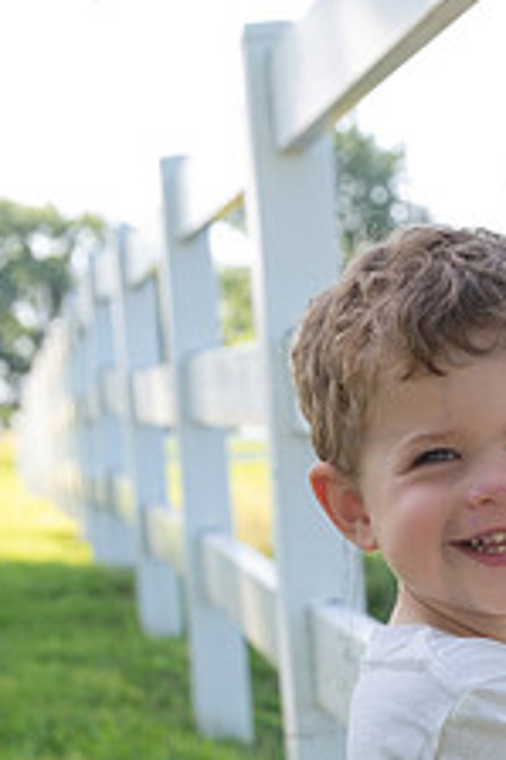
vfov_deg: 16.5
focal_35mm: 119
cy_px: 926
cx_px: 554
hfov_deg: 11.3
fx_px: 2513
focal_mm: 46
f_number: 5.6
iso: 400
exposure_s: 1/320
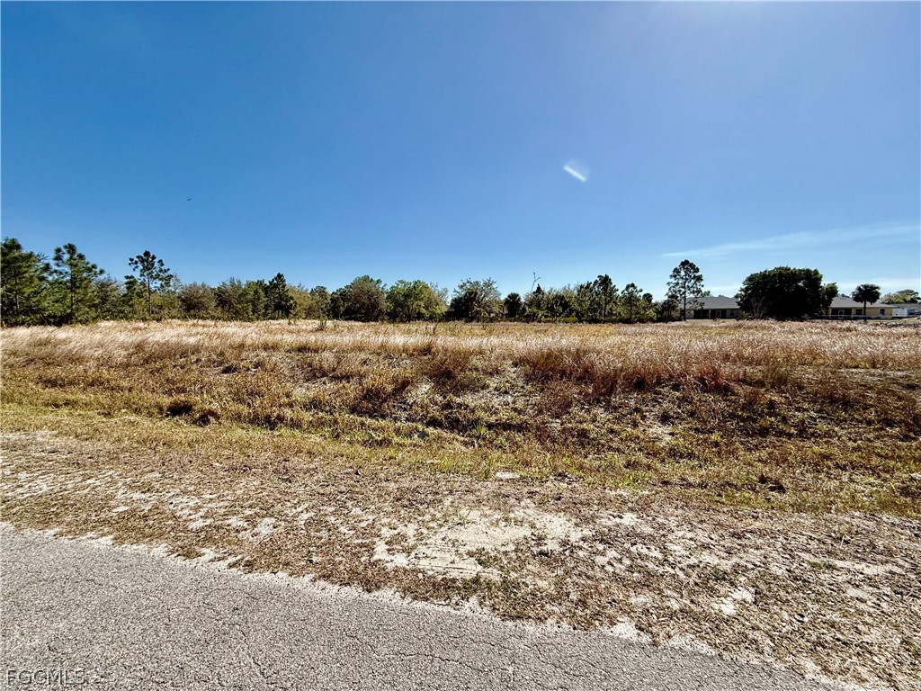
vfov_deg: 85.7
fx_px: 372
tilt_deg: -4.9
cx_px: 460
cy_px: 346
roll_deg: +0.2
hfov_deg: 102.1
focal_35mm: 14
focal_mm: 2.22
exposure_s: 1/2717
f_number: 2.2
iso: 50
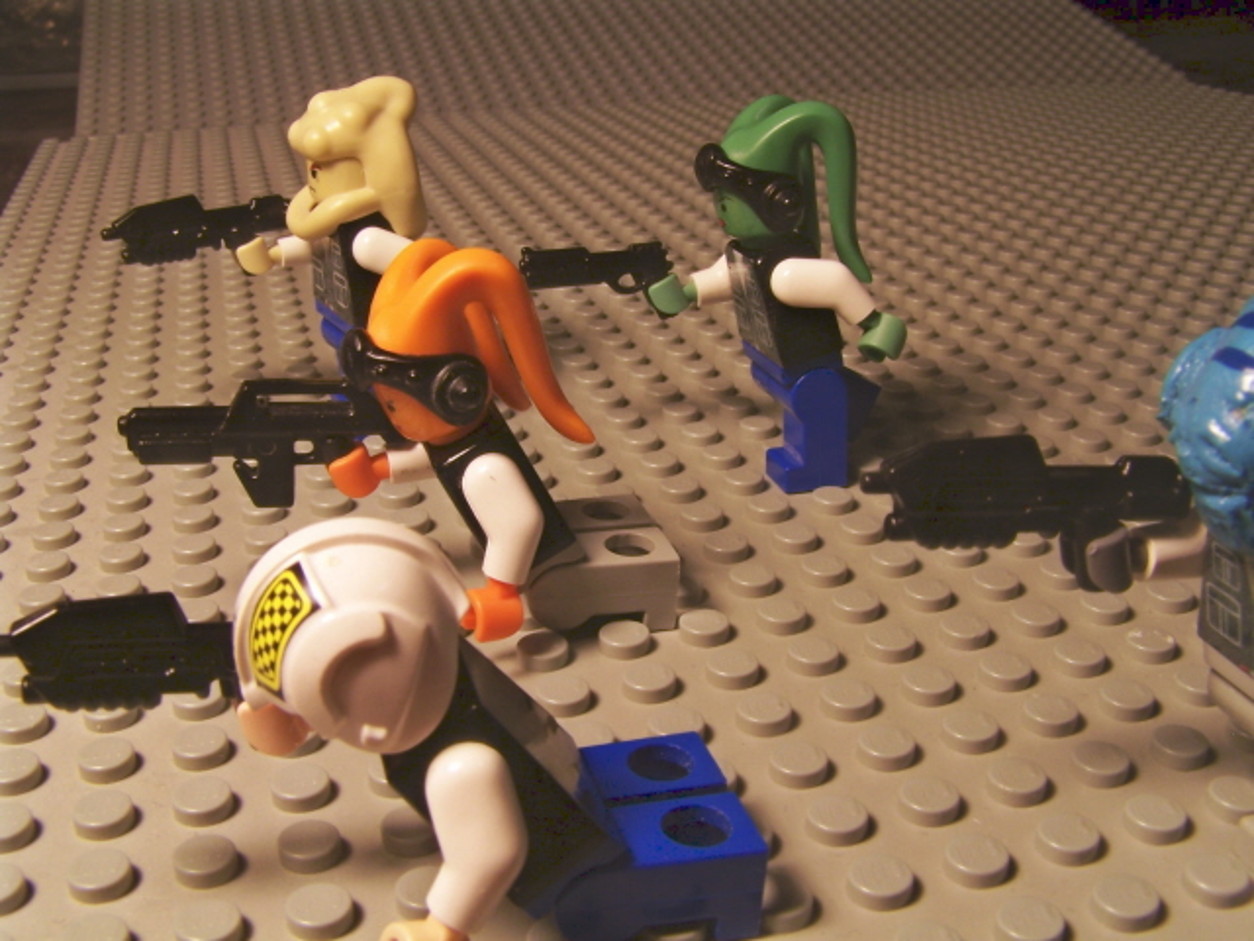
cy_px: 470
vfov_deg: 37.7
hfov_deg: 49.0
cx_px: 627
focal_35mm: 38
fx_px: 1377
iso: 80
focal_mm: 6.3
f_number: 8
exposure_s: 1/8
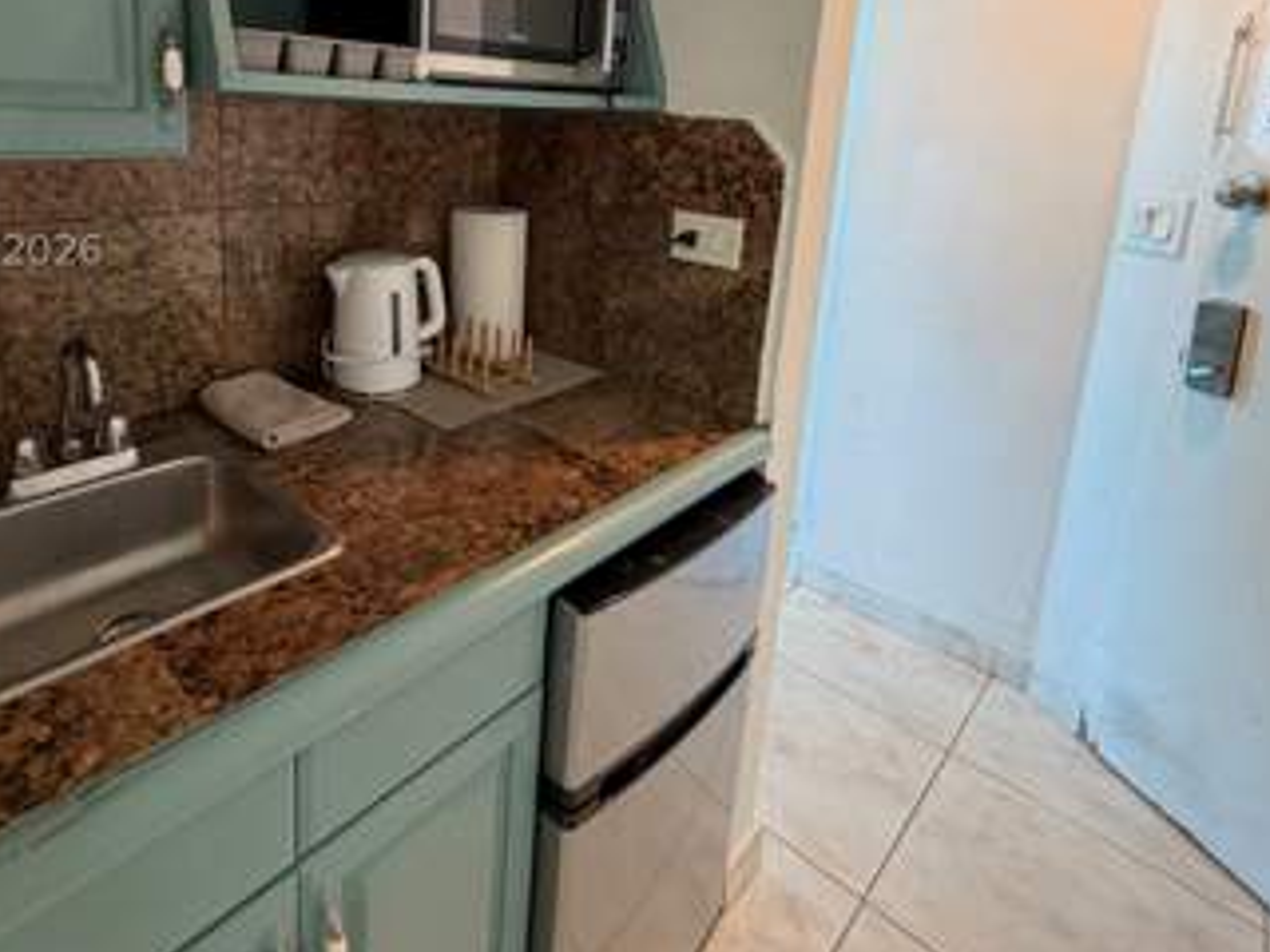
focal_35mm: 21
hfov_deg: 77.4
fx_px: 770
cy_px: 250
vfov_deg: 60.3
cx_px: 468
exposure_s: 1/60
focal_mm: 2.22
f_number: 2.2
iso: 200
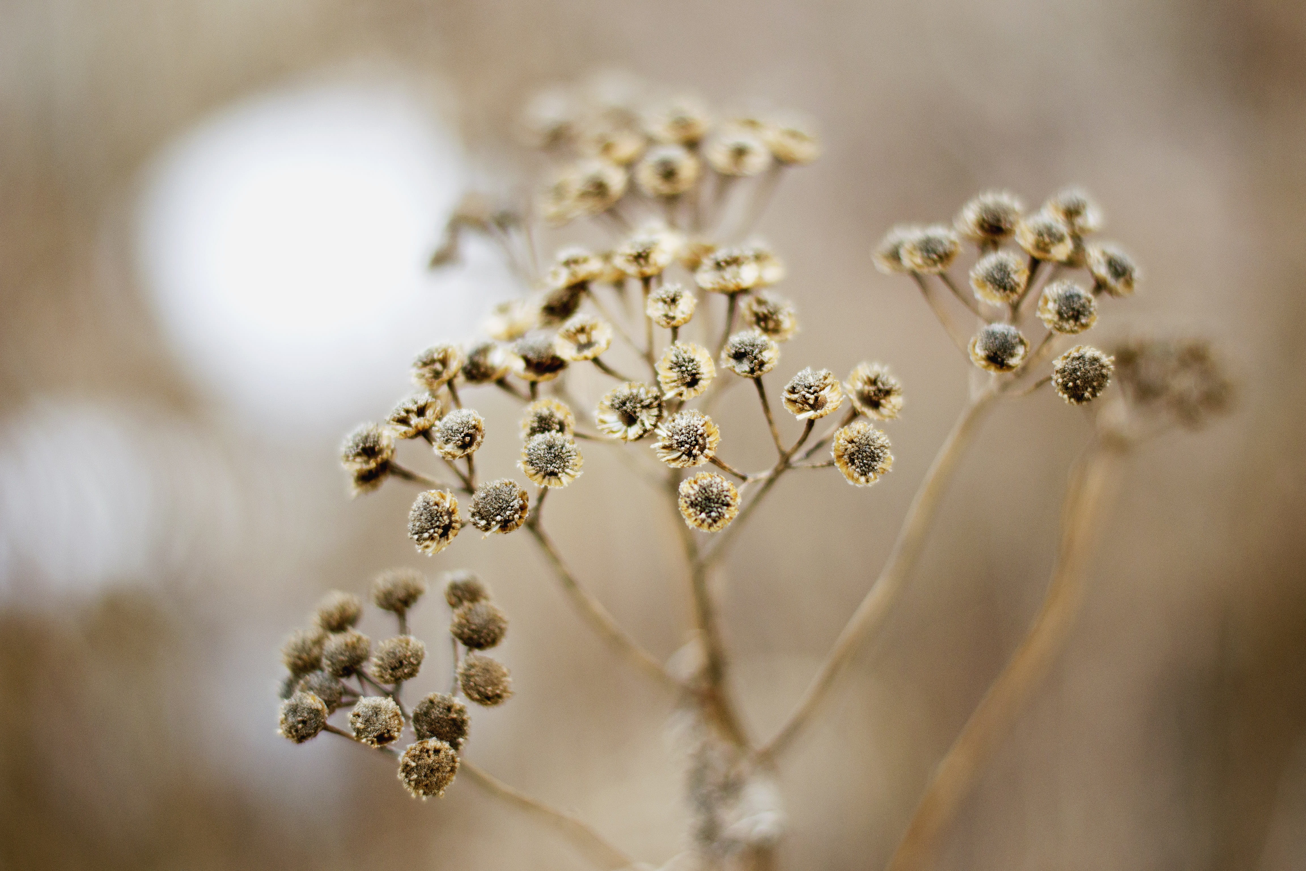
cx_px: 653
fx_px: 2721
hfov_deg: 27.0
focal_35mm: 75
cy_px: 436
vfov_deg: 18.2
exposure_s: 1/500
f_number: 1.8
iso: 200
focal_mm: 50
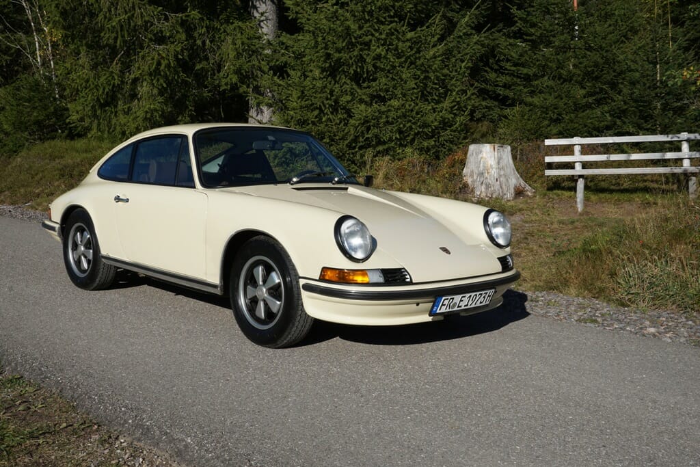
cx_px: 350
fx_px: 817
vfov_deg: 31.9
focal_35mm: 42
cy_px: 234
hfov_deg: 46.4
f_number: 14
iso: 100
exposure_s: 1/125
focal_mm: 28
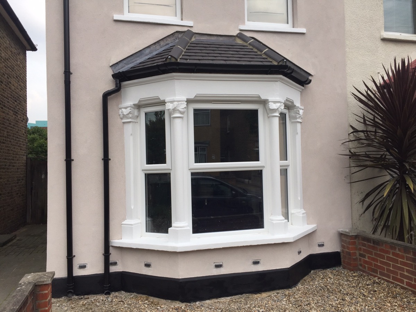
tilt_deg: +2.3
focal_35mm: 29
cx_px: 208
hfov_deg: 61.7
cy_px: 156
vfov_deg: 48.2
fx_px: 349
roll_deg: +0.6
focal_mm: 4.15
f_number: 2.2
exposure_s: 1/581
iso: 32
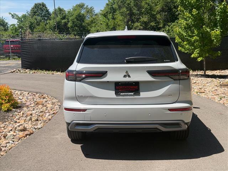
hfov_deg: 39.7
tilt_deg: -8.9
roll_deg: +3.7
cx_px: 114
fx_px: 316
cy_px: 86
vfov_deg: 30.3
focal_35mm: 48
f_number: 1.78
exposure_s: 1/5208
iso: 80
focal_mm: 6.76
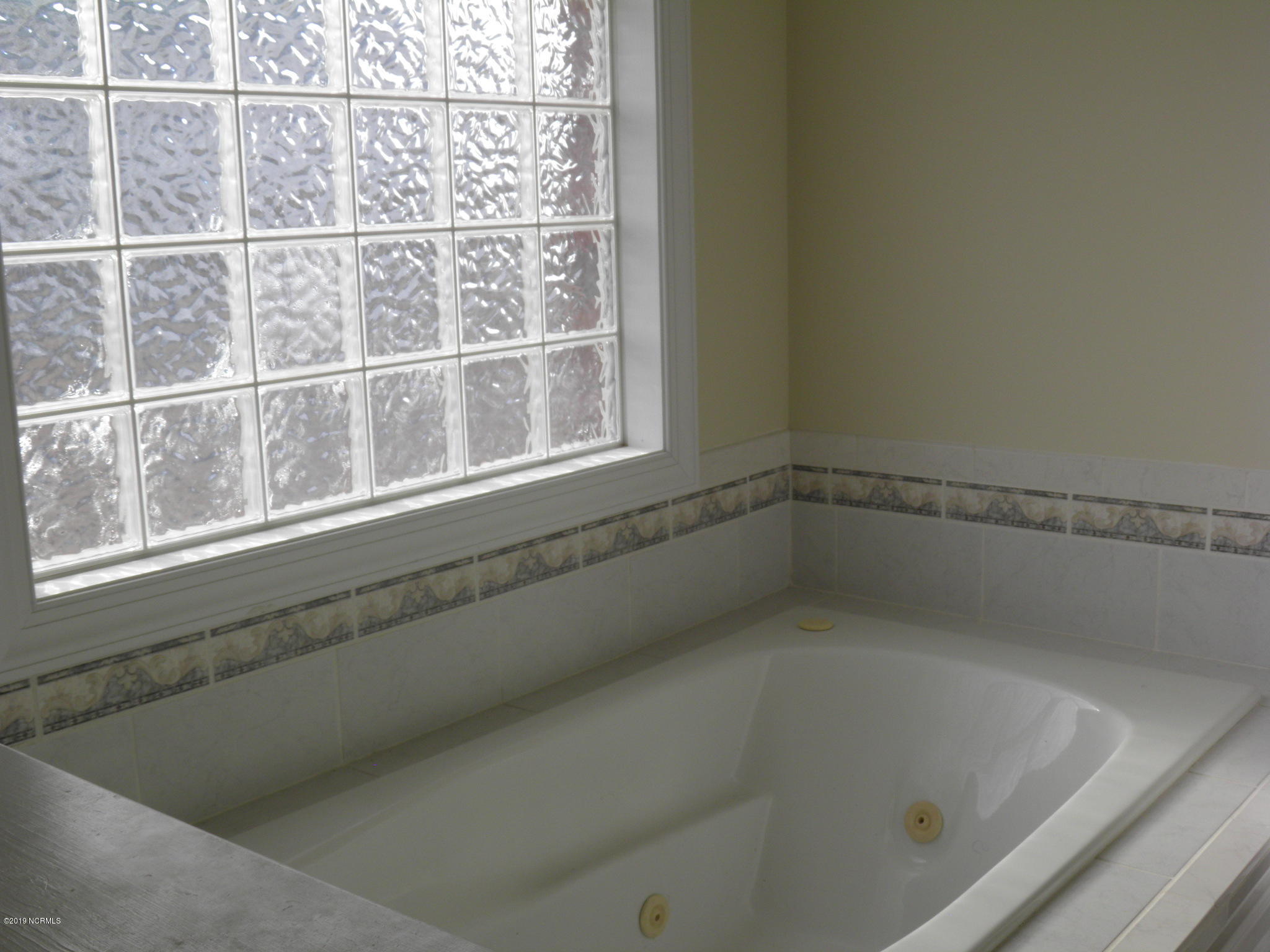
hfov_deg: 47.9
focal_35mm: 39
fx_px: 1431
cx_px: 635
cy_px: 476
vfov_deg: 36.8
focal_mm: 7.1
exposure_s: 1/100
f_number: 5.7
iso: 50
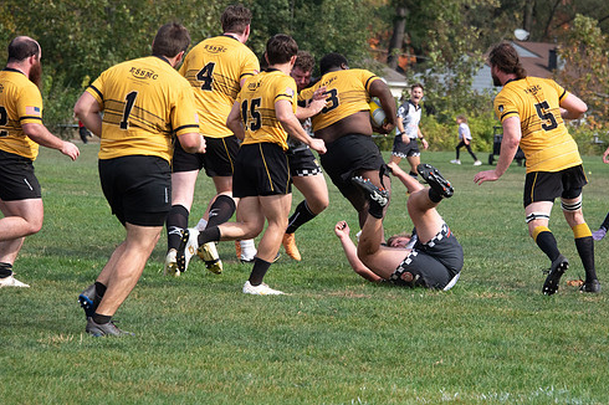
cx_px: 373
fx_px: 4497
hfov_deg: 7.7
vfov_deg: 5.2
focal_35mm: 266
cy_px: 245
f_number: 6.3
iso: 400
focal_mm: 170
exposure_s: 1/2500
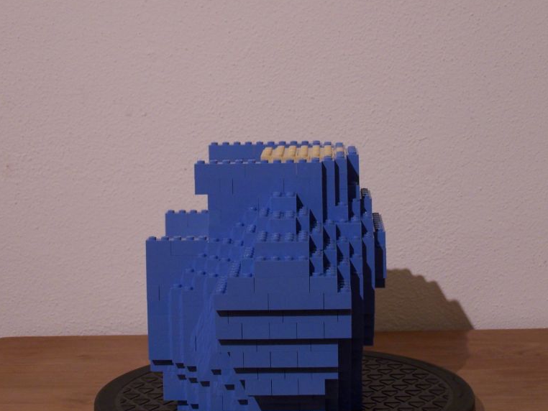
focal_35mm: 90
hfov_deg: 21.8
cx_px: 273
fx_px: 1425
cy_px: 117
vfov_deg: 16.4
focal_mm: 11.1
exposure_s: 1/3
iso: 80
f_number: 3.2
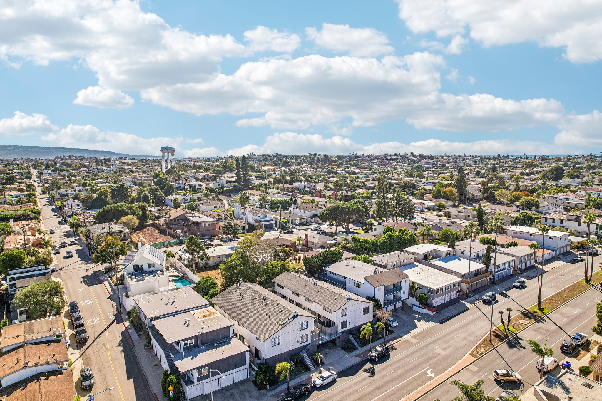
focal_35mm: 22
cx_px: 301
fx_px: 368
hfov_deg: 78.6
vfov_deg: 57.2
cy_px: 200
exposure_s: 1/60
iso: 100
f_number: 2.8
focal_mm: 8.4
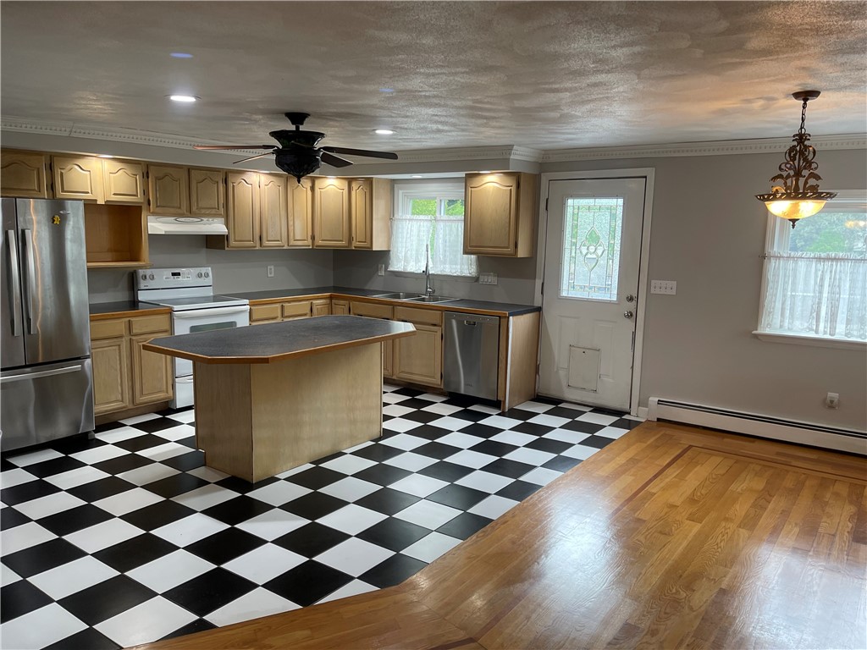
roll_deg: -2.3
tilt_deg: -7.5
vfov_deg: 53.1
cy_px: 325
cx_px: 434
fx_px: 651
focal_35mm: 26
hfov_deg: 67.3
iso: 125
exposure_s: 1/120
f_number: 1.6
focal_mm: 5.1
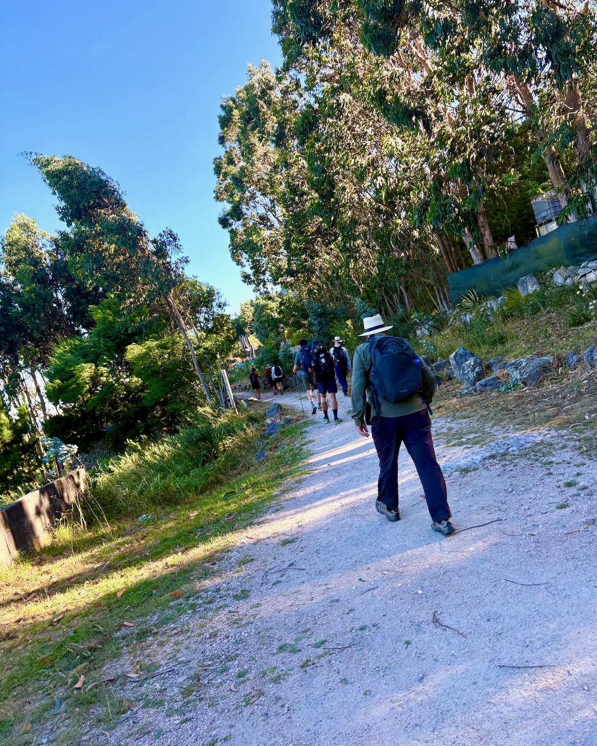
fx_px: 618
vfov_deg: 62.2
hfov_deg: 51.5
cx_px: 308
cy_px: 371
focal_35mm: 28
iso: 64
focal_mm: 5.96
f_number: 1.6
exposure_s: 1/539
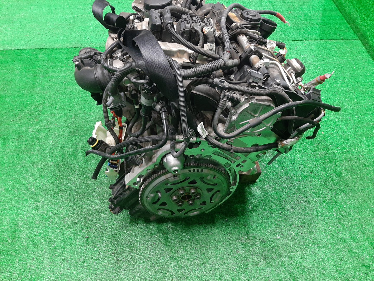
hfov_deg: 67.3
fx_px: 281
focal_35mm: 26
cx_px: 187
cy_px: 140
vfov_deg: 53.1
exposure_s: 1/50
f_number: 1.7
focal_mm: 3.93
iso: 238
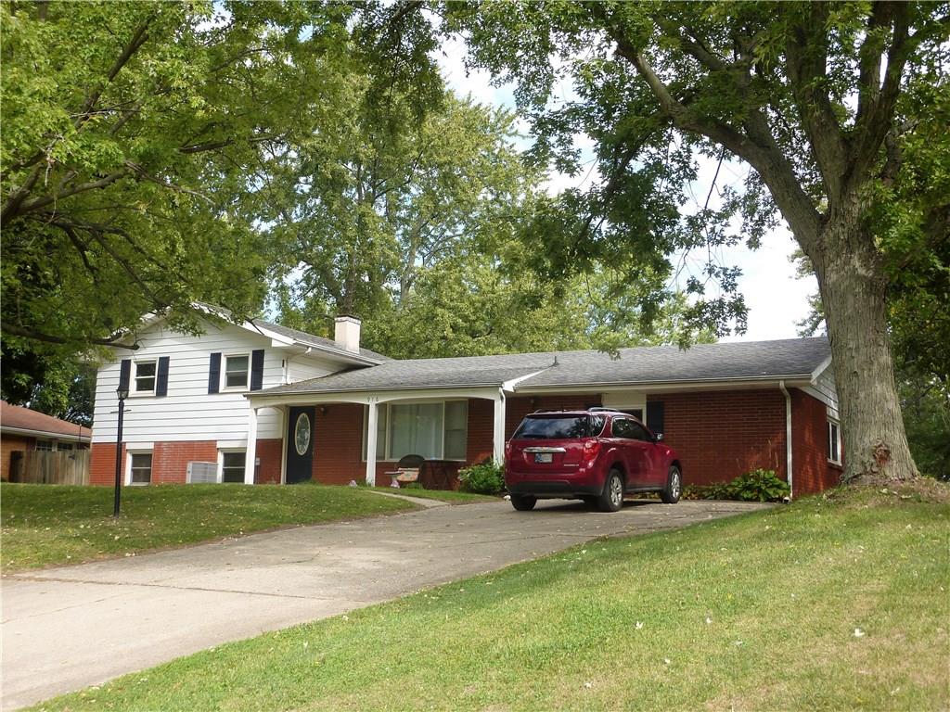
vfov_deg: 34.3
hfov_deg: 44.8
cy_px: 356
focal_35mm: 42
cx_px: 475
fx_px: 1153
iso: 80
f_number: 4
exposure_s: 1/200
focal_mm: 6.9
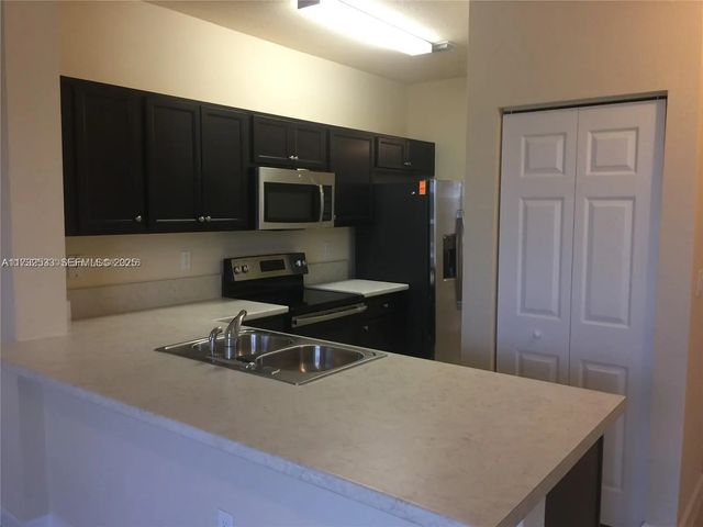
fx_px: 589
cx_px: 352
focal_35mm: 29
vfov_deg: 48.2
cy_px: 264
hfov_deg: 61.7
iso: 32
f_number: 2.2
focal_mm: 4.15
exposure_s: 1/15
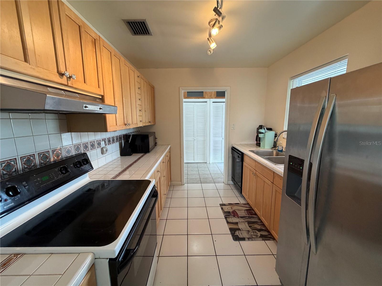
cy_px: 143
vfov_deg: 85.7
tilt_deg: -9.1
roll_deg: +0.3
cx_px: 191
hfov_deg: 102.1
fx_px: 154
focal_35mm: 14
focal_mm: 2.22
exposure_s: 1/120
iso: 320
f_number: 2.2
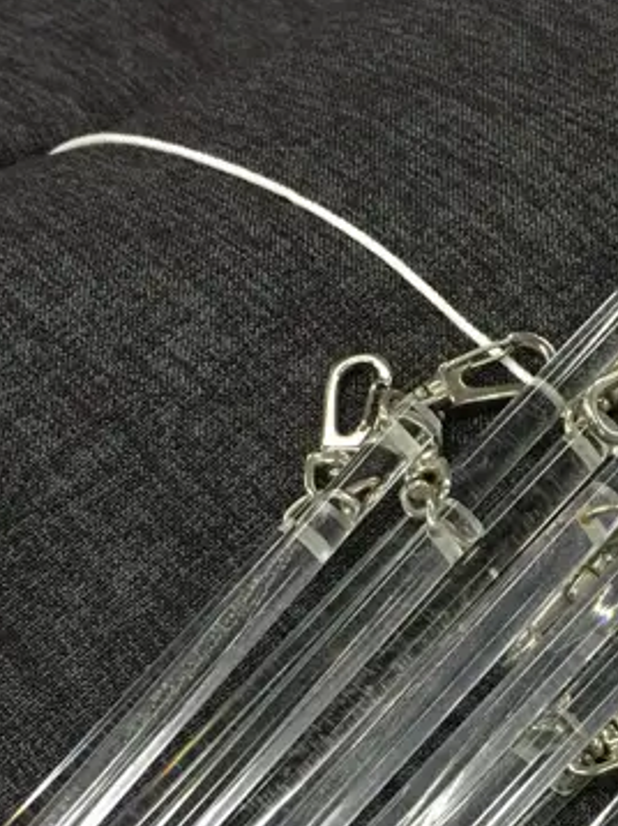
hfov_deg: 17.5
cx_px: 533
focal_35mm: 83
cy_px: 593
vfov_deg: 23.4
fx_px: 1978
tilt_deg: -47.6
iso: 64
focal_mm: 4.15
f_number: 2.2
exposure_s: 1/33
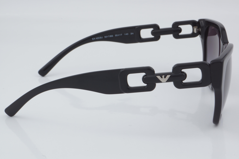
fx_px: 498
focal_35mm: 75
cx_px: 120
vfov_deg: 18.2
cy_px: 80
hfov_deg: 27.0
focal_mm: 50
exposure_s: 1/4
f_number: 32
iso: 100
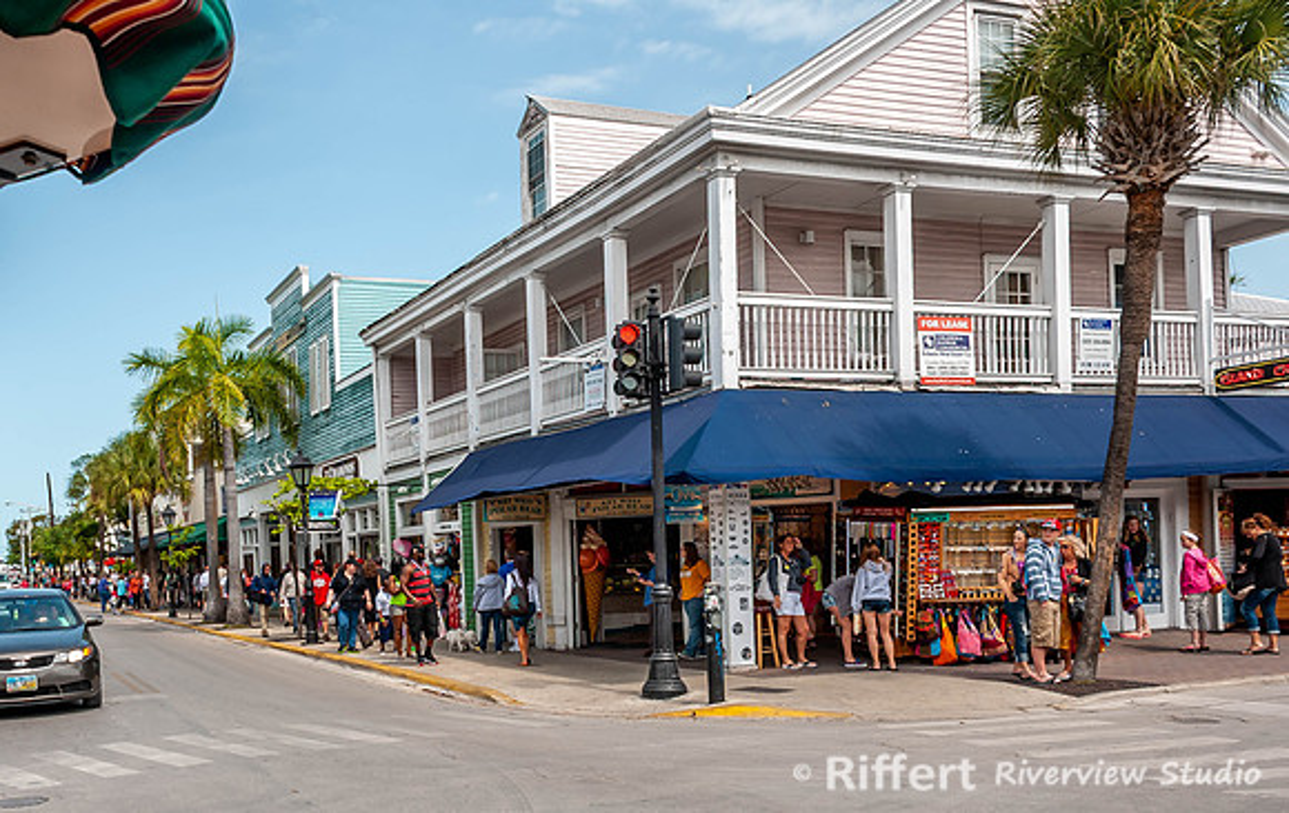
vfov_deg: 35.9
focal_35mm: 35
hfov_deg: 54.2
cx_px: 464
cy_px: 553
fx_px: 1240
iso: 100
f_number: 7.1
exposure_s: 1/200
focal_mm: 18
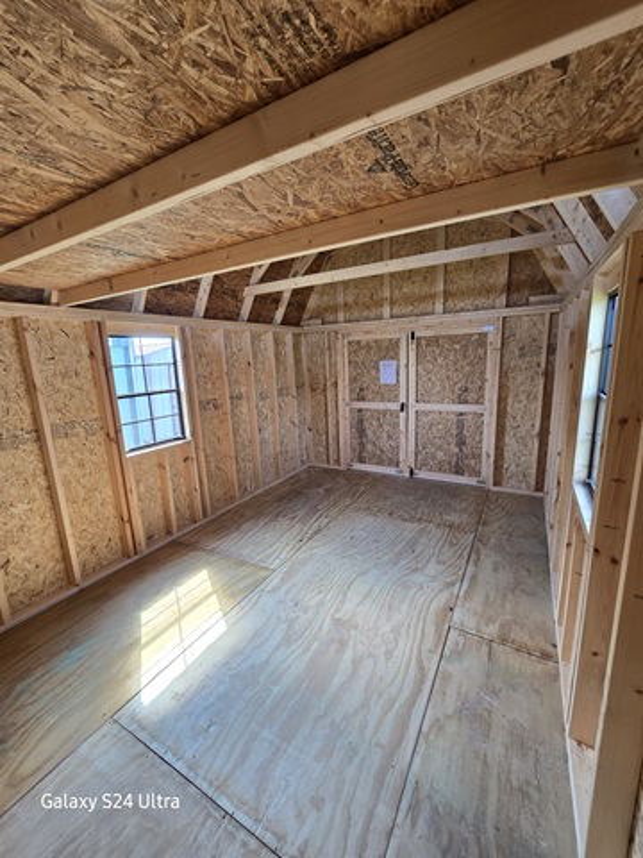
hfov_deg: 89.9
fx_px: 322
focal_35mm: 13
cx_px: 322
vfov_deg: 106.2
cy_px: 429
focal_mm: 2.2
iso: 100
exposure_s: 1/60
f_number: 2.2
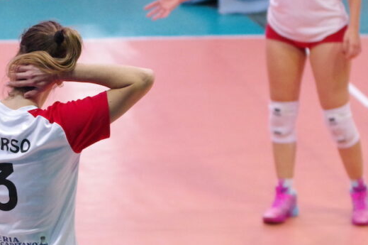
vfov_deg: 5.9
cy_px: 97
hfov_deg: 8.9
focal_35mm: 231
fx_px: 2359
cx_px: 66
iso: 6400
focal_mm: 77.5
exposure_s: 1/320
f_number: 2.8
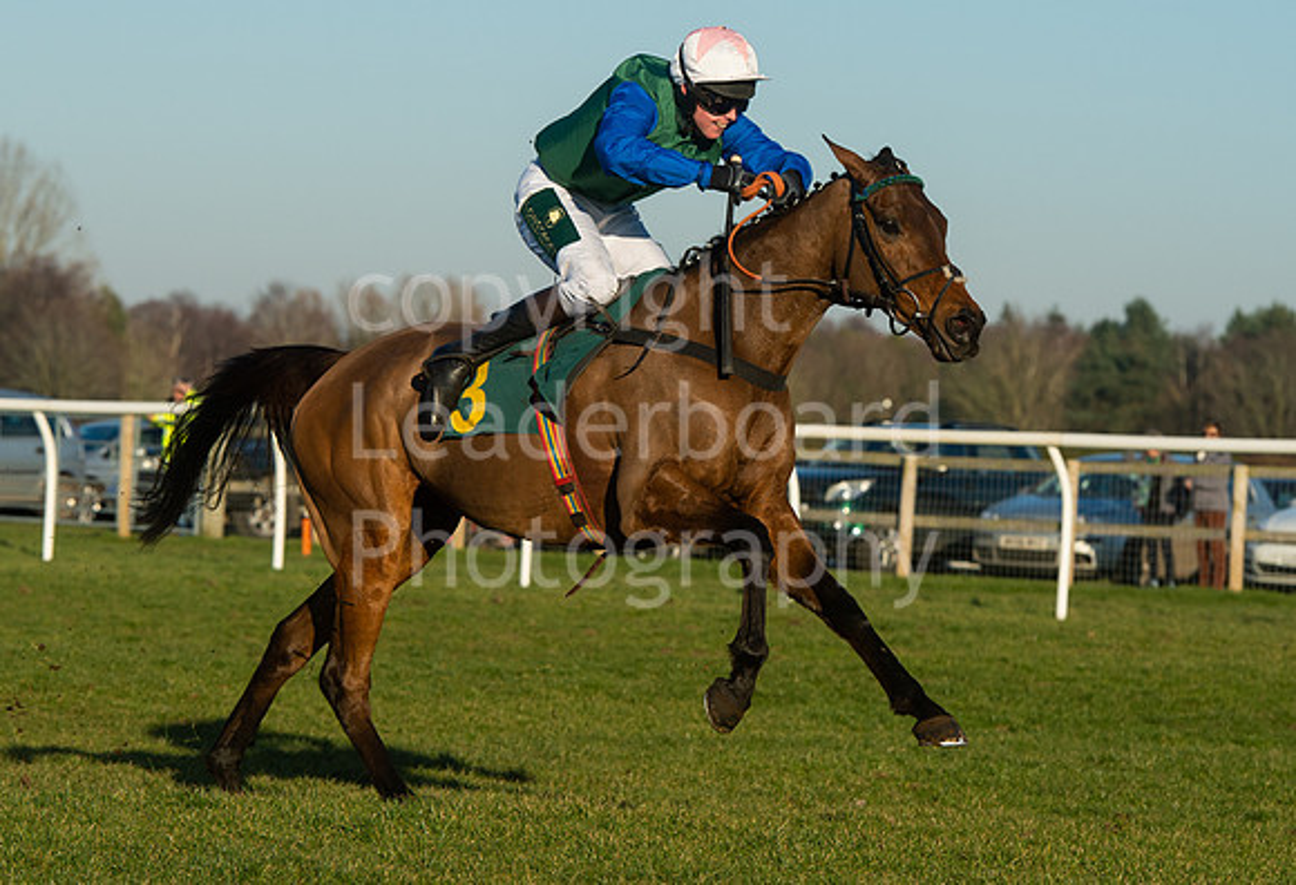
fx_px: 7235
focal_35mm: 200
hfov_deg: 10.2
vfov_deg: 7.0
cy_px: 466
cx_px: 557
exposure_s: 1/3200
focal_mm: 140
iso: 500
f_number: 6.3
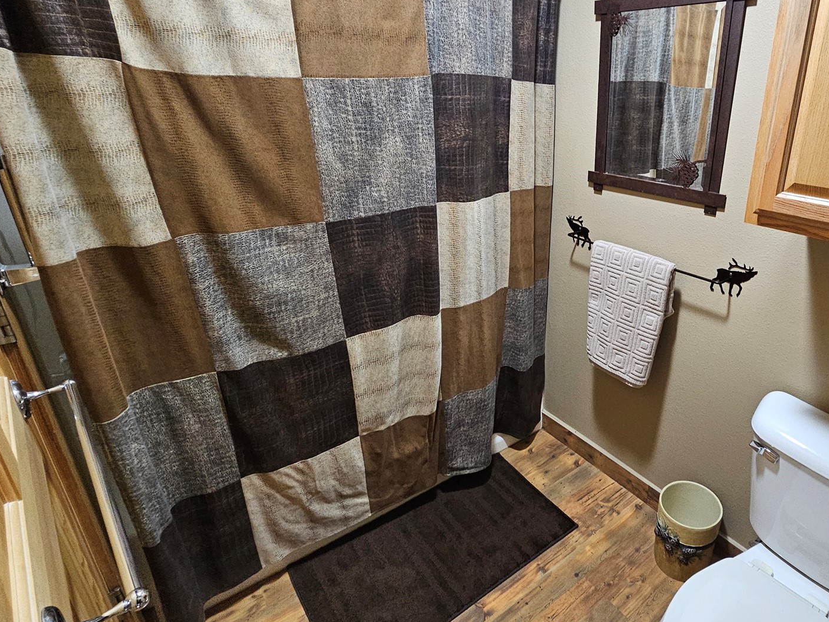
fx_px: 455
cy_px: 282
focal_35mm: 19
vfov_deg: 68.5
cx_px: 562
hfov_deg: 81.4
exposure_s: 1/24
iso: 640
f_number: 2.2
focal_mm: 2.2
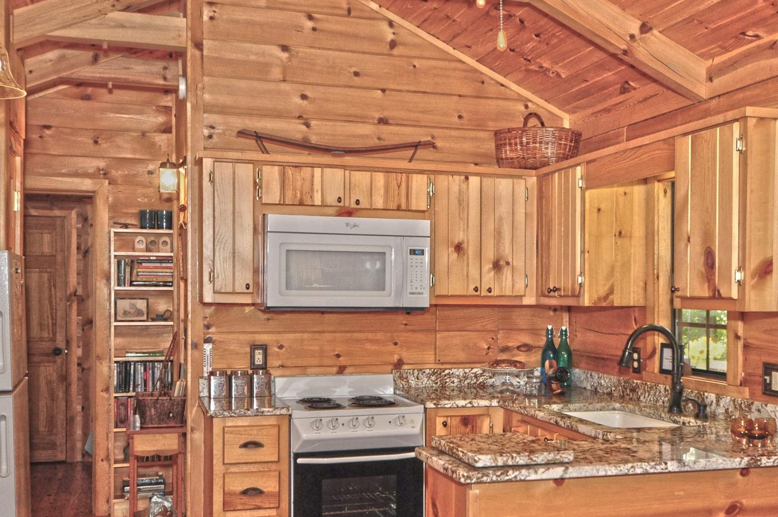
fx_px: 993
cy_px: 321
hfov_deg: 42.6
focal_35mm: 46
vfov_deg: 29.1
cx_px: 463
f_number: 4.5
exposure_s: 1/60
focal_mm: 22
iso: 800
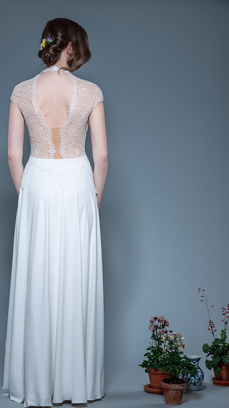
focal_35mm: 87
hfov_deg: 13.9
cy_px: 205
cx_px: 95
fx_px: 940
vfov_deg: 24.5
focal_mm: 82
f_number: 8
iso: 50
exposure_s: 1/160
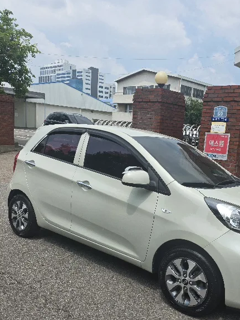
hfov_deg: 43.7
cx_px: 153
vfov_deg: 56.5
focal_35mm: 32
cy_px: 186
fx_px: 296
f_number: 1.7
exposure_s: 1/10000
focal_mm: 6.3
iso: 80
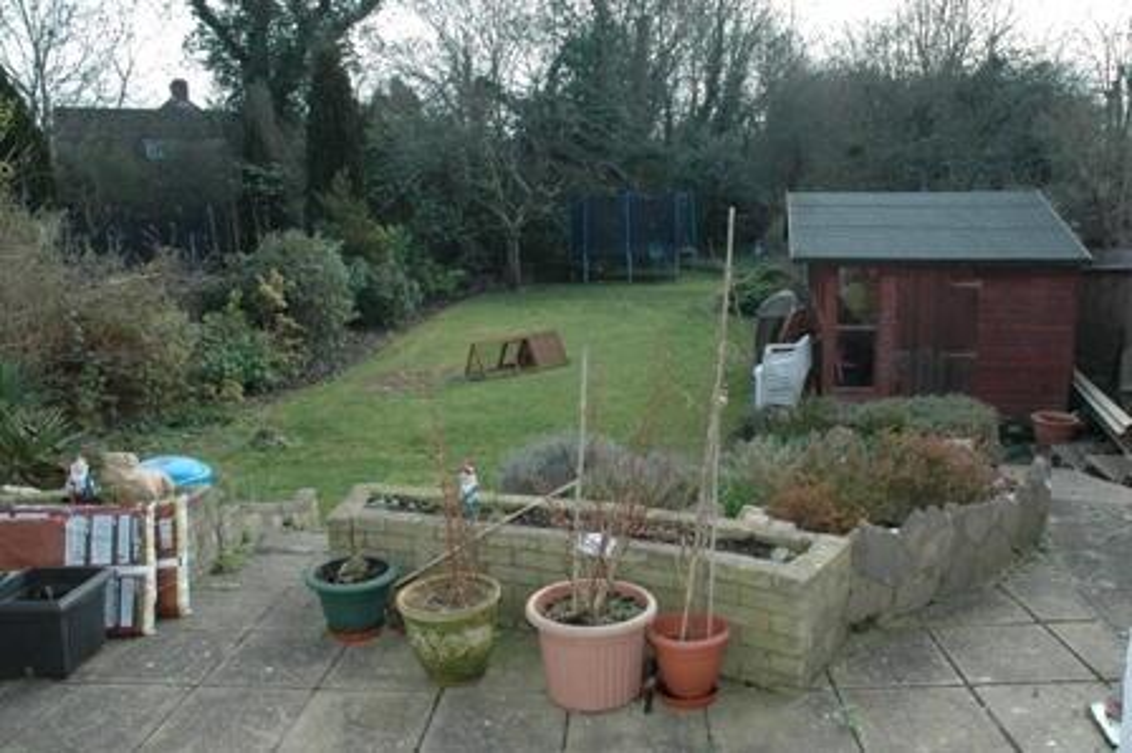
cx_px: 566
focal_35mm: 27
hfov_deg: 67.4
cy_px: 376
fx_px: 848
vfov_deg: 47.9
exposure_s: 1/500
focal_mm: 18
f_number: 7.1
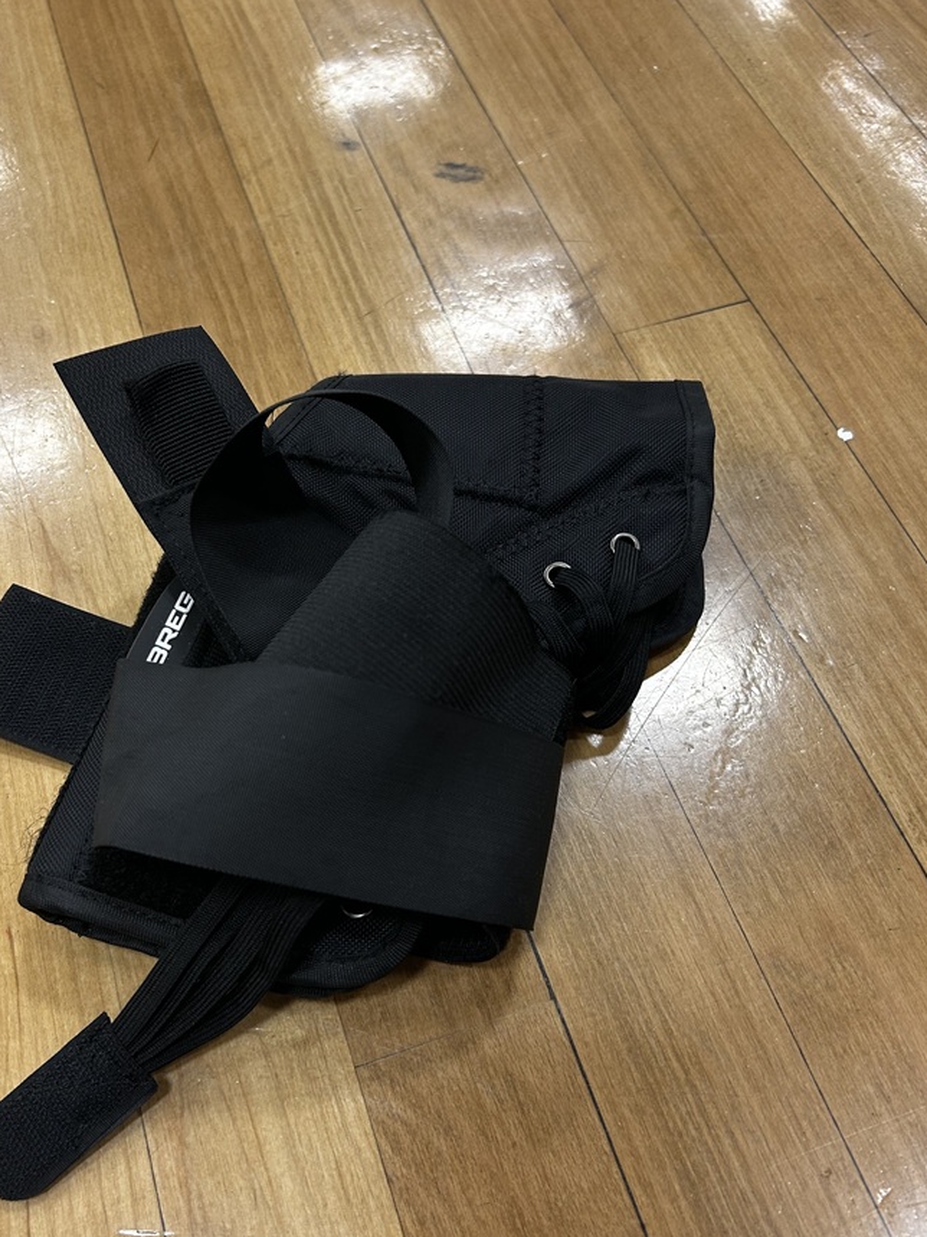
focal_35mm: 31
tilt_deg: -59.6
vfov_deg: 58.3
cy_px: 665
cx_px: 407
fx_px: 1107
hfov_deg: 45.3
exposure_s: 1/60
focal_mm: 5.7
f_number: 1.5
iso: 100
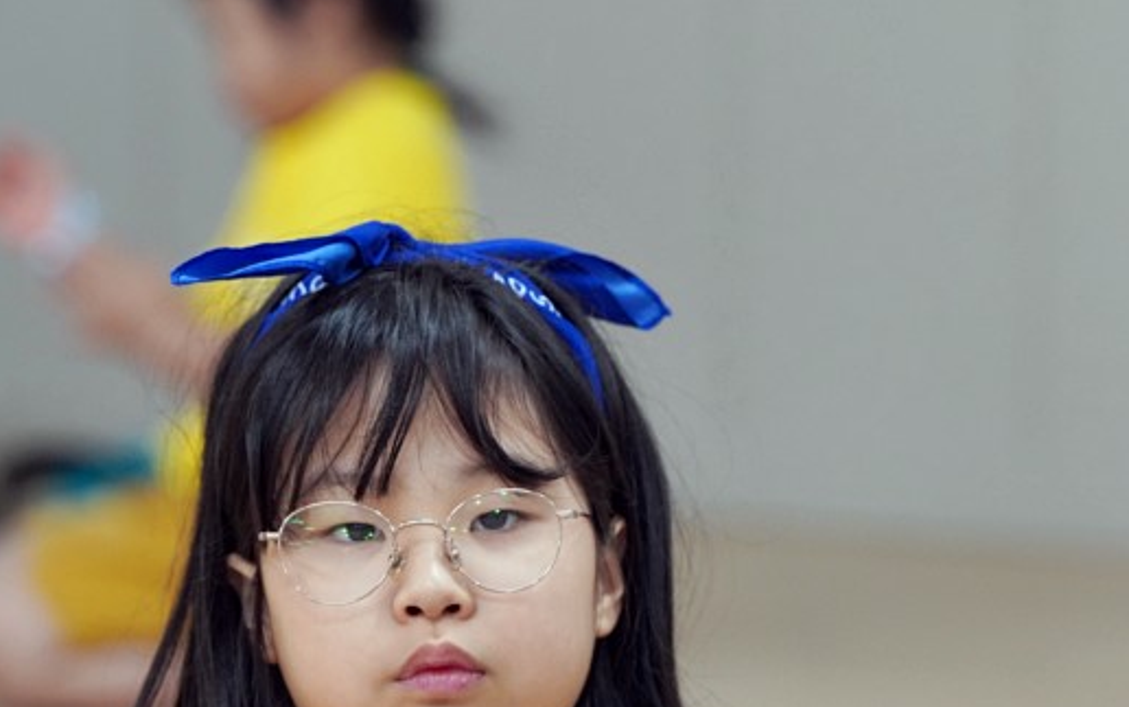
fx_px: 7819
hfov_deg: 8.3
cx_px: 630
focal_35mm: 254
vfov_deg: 5.2
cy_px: 619
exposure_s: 1/160
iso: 2000
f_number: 4
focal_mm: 143
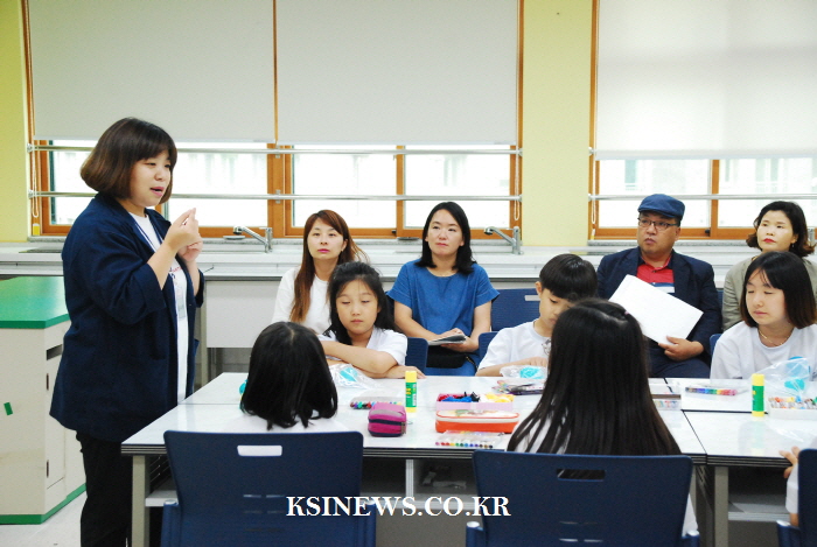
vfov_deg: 20.2
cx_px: 408
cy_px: 274
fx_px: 1534
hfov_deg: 29.8
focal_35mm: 68
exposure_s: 1/100
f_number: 6.3
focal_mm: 45
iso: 1600
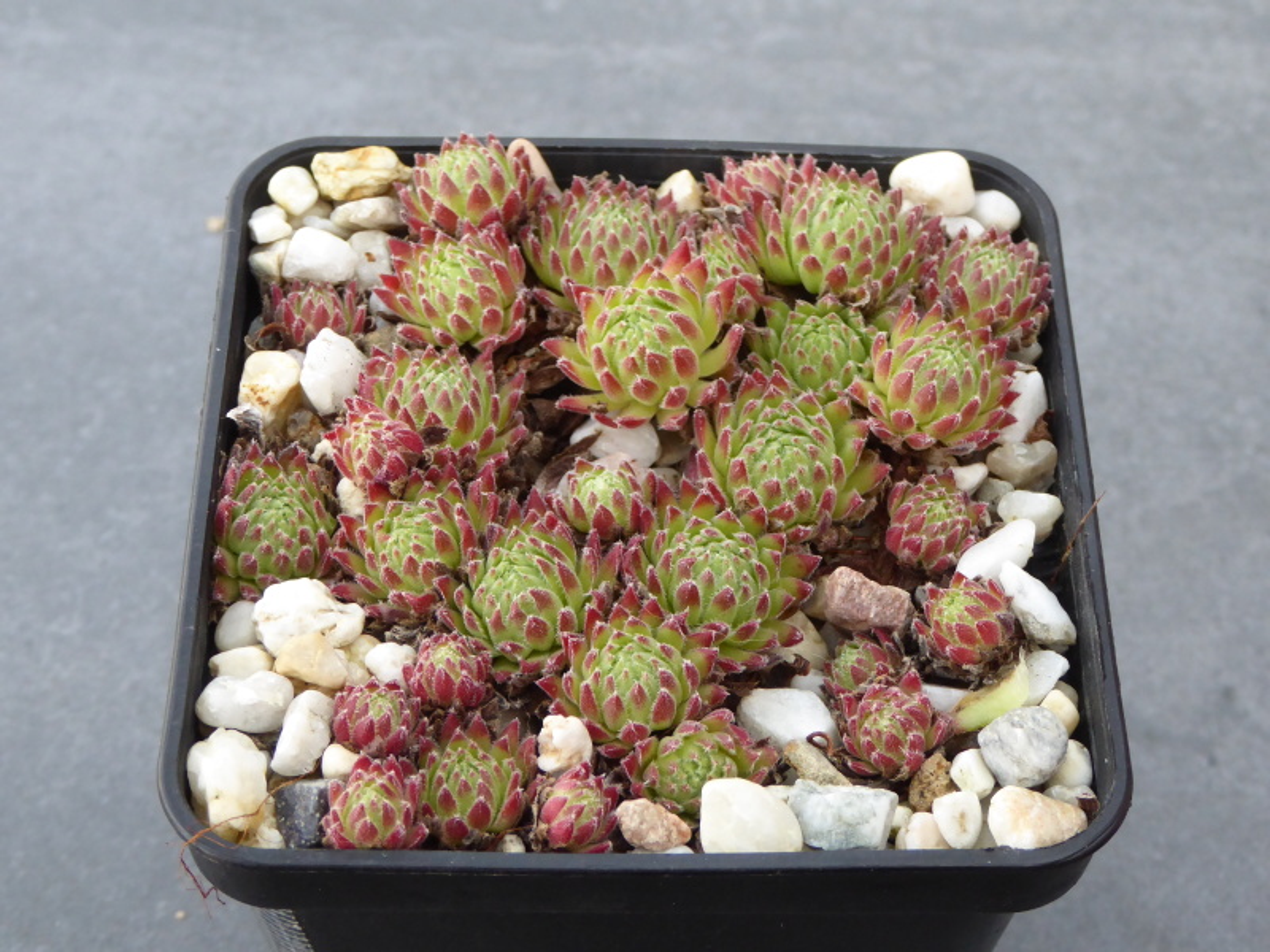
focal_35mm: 75
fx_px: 2752
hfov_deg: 26.0
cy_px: 476
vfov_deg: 19.6
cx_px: 635
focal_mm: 12.5
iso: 400
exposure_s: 1/125
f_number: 4.5
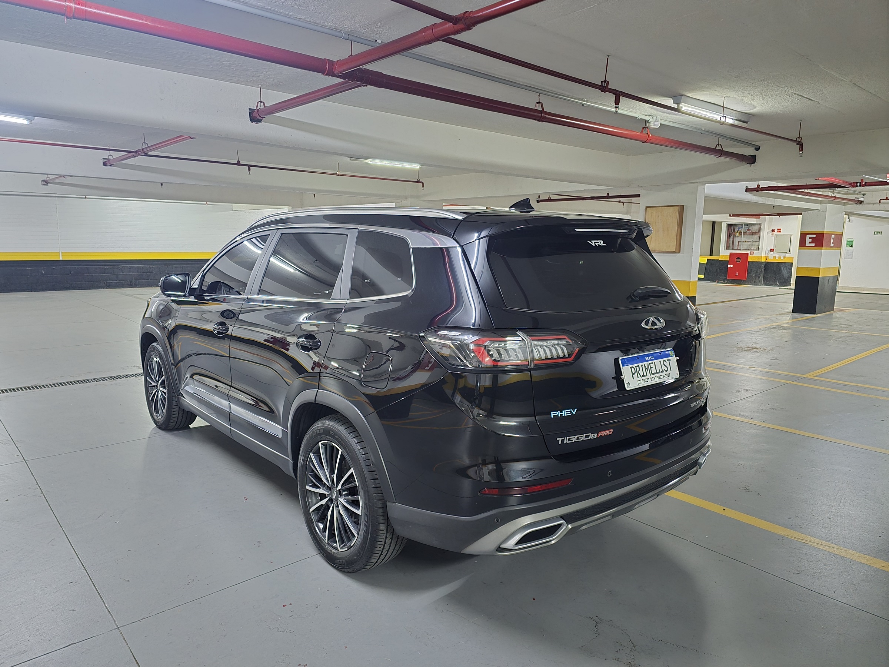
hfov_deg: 73.9
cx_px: 444
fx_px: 591
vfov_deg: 58.9
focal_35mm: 23
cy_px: 334
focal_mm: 6.3
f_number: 1.7
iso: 2000
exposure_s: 1/24
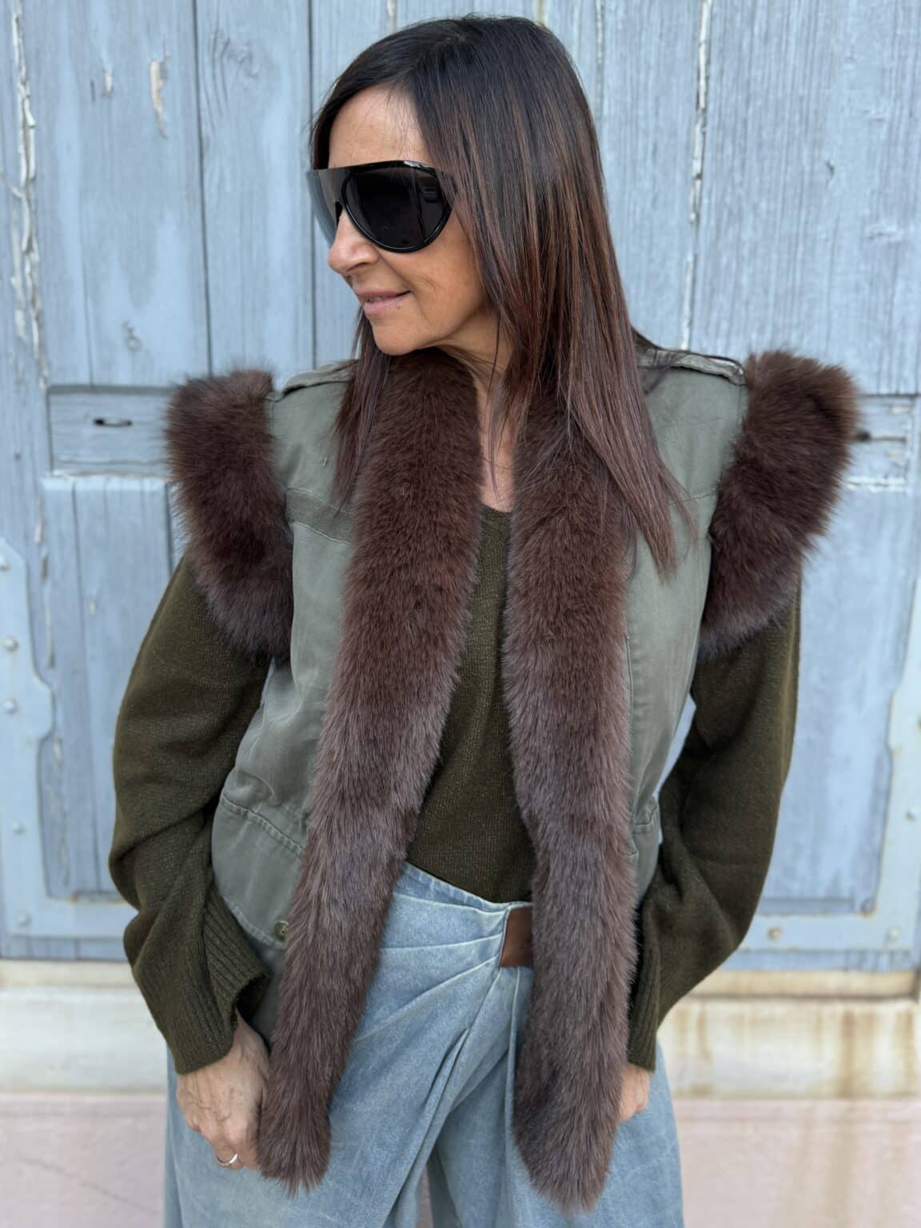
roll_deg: -2.0
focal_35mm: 24
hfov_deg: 56.8
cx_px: 460
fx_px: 851
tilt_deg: -13.6
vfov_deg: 71.6
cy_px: 614
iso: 125
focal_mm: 6.76
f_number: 1.78
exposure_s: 1/121
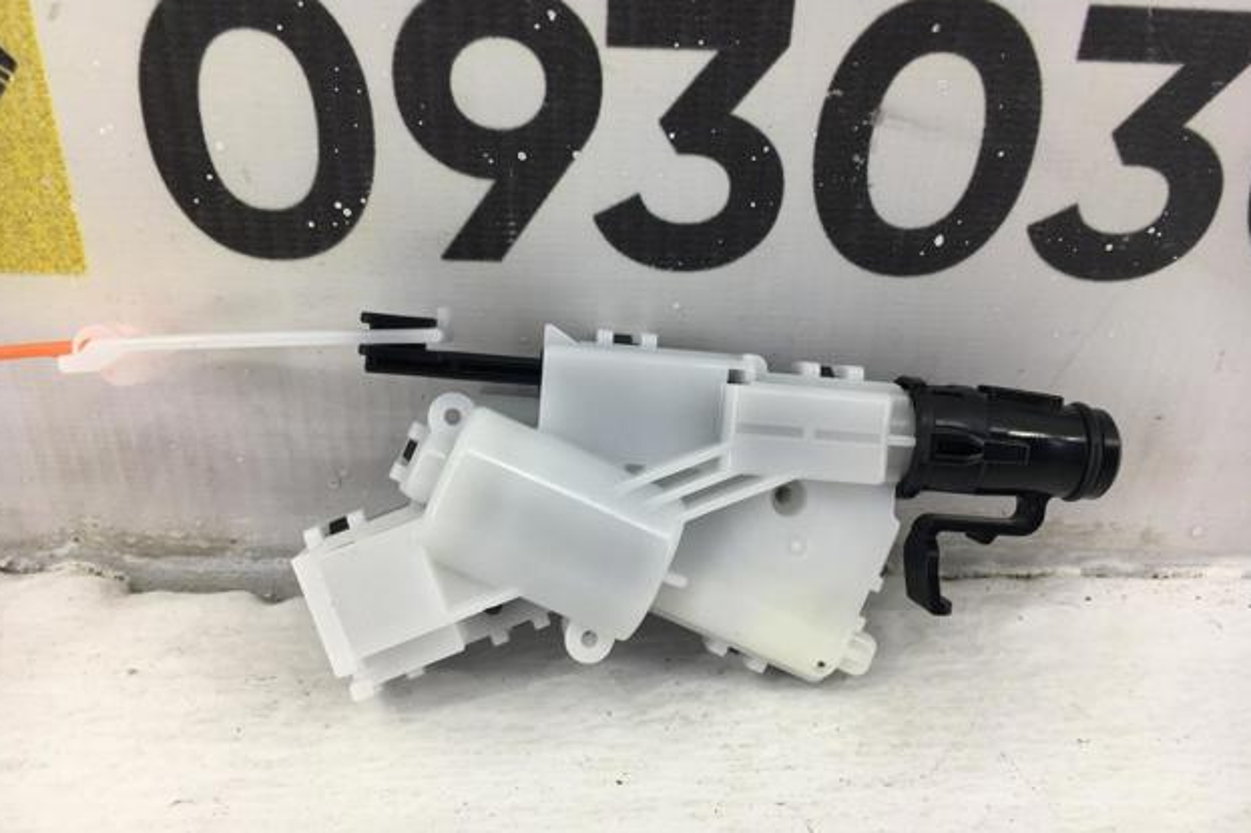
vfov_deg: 42.3
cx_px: 631
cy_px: 418
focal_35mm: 31
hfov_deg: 60.3
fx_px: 1077
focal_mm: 4.15
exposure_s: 1/50
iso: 25
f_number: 2.2
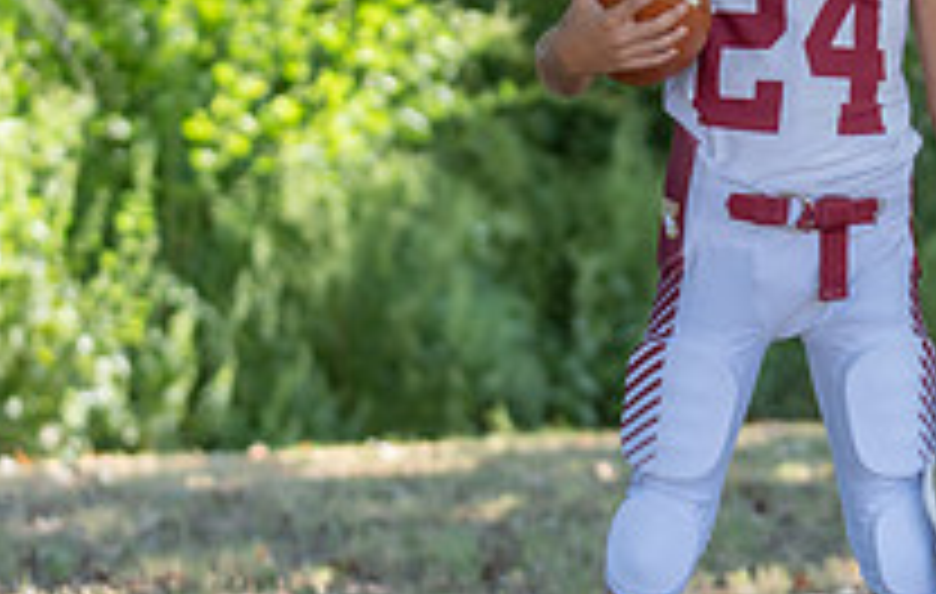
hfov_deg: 10.3
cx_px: 795
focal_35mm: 202
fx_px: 5175
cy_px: 217
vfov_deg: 6.6
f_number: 2.8
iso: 160
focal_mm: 70
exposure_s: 1/320
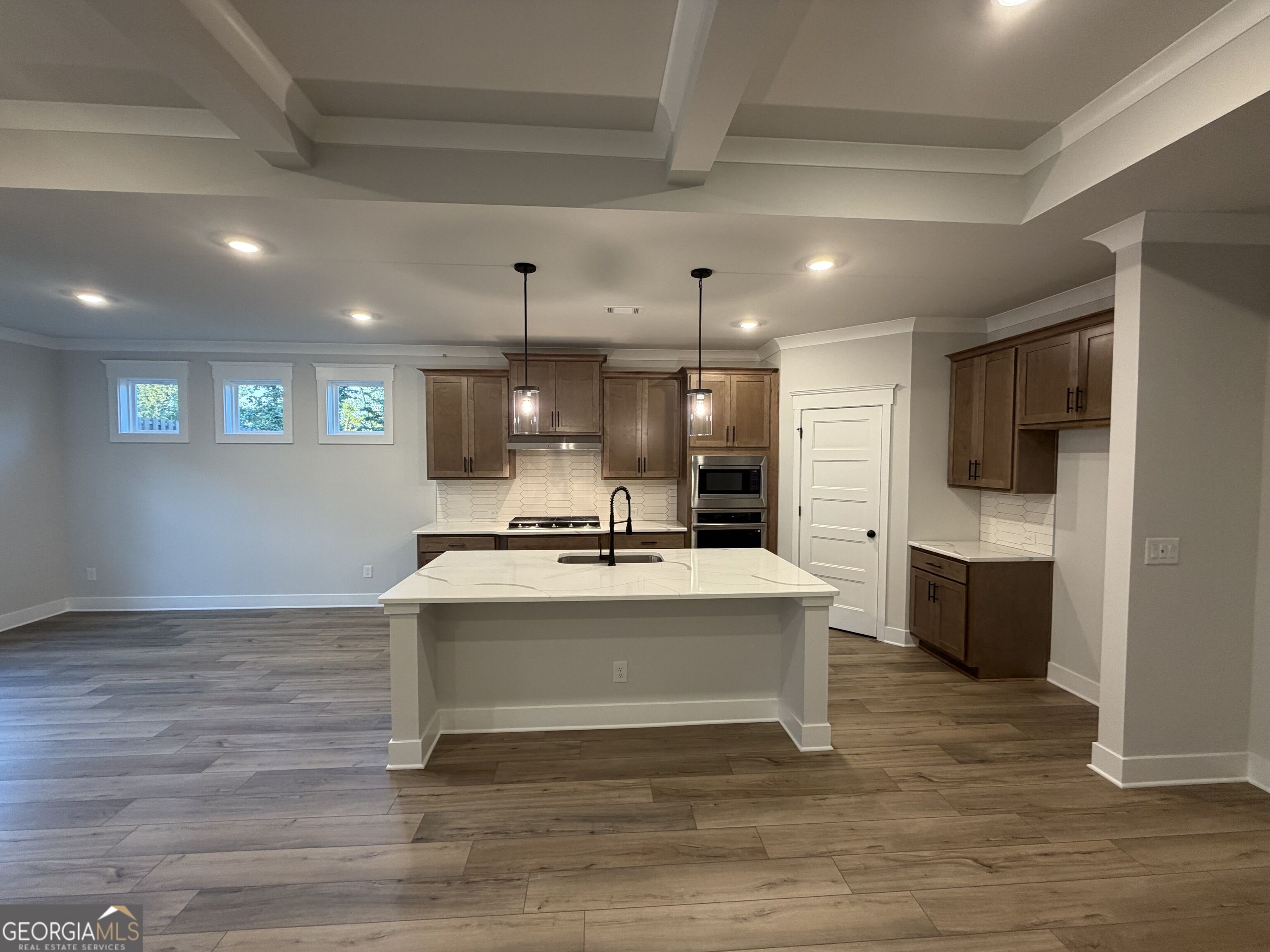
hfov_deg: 102.1
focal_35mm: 14
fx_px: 514
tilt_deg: -2.6
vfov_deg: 85.7
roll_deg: +0.5
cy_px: 476
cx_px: 635
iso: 200
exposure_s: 1/60
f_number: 2.2
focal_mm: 2.22
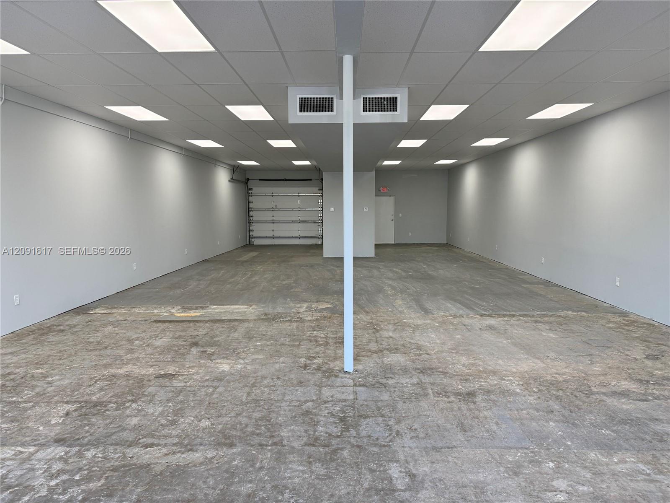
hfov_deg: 71.6
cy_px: 252
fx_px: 465
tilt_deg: -5.2
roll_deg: -0.1
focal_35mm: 24
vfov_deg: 56.8
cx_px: 335
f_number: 1.78
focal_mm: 6.76
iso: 100
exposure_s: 1/240
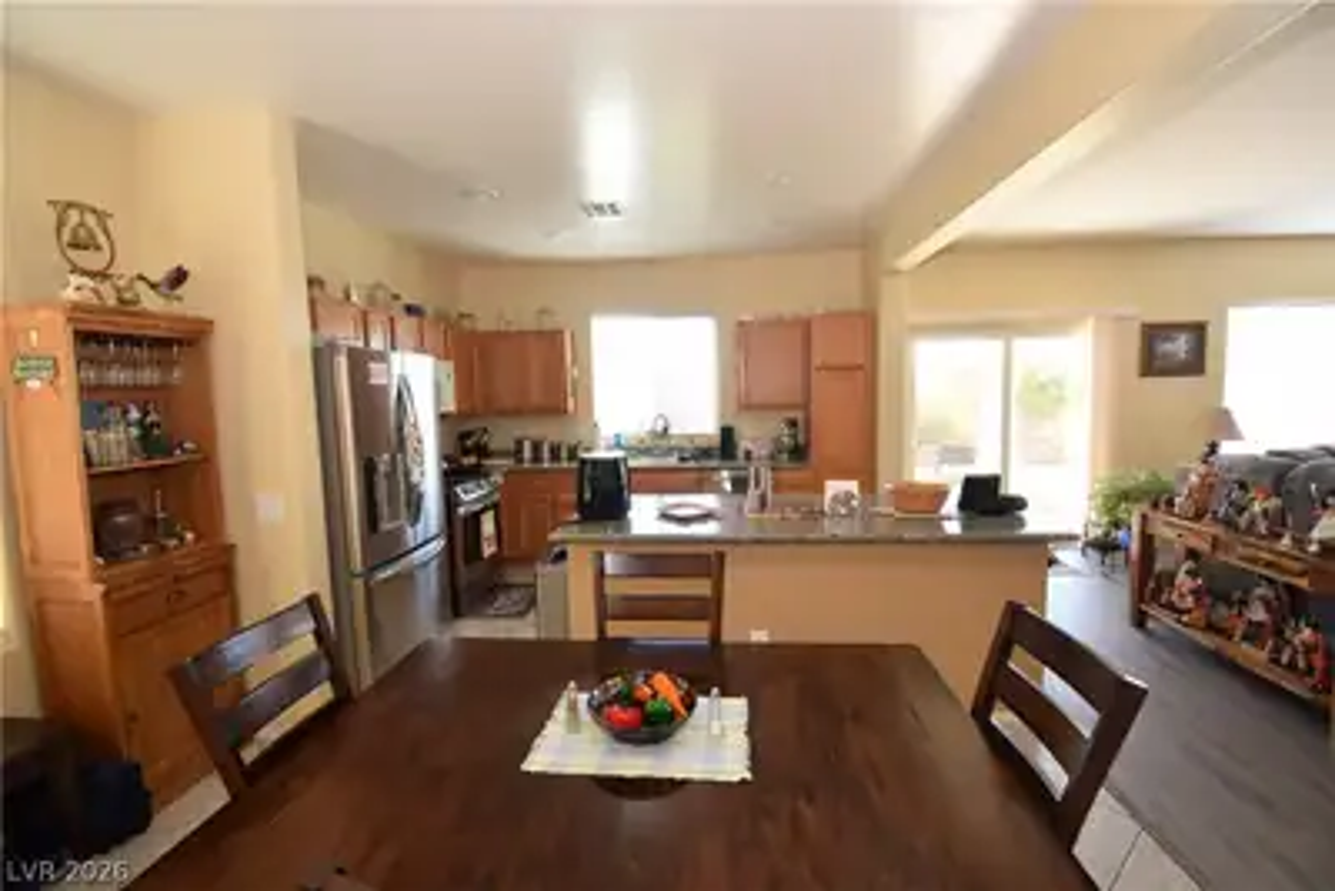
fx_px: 556
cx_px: 668
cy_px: 446
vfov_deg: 77.4
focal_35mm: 15
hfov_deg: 100.4
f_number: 5.6
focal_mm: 10
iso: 400
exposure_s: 1/25
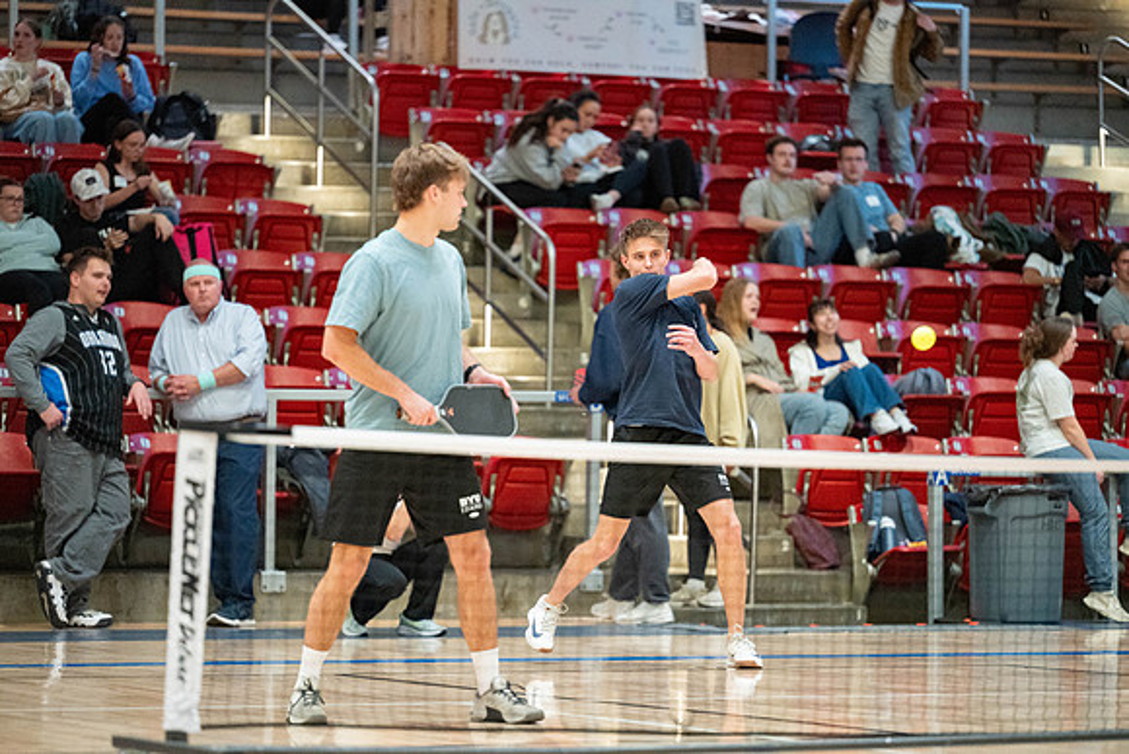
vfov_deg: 8.6
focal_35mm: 160
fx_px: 5019
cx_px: 564
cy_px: 377
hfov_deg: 12.8
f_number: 2.8
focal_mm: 160
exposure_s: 1/500
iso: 5000
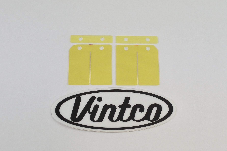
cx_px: 114
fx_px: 227
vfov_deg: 36.9
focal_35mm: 36
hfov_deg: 53.1
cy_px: 76
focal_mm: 13.7
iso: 400
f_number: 4
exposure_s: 1/200
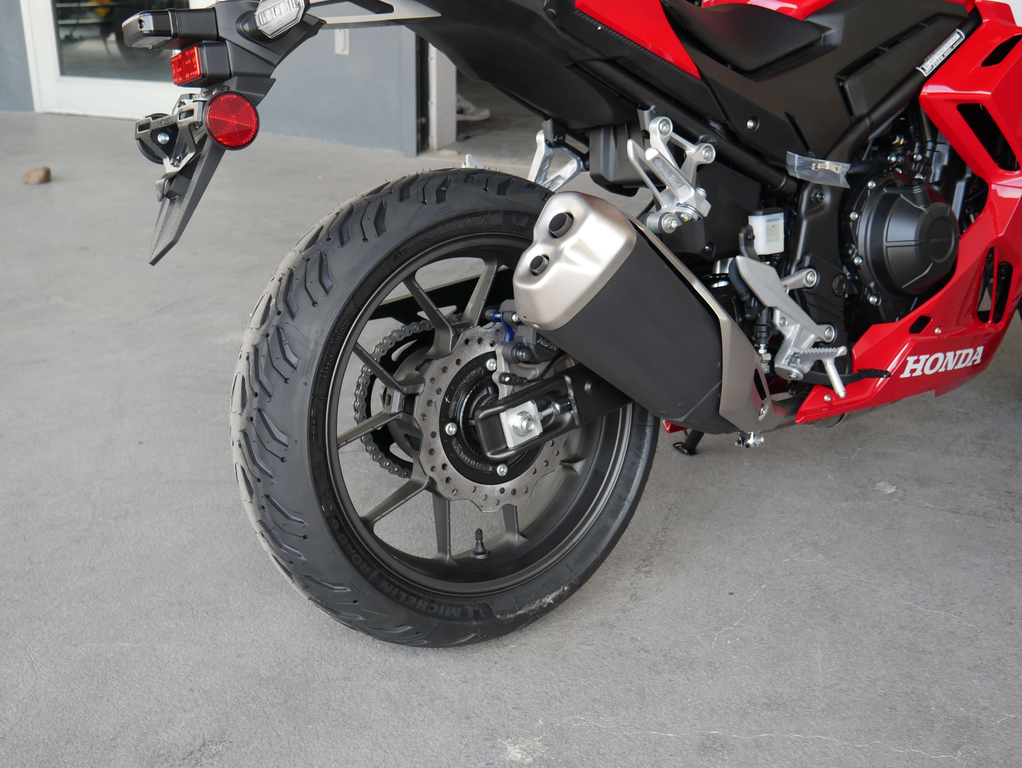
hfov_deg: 49.0
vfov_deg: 37.7
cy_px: 384
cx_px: 511
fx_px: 1122
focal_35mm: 38
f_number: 4.1
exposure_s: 1/100
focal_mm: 19
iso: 200
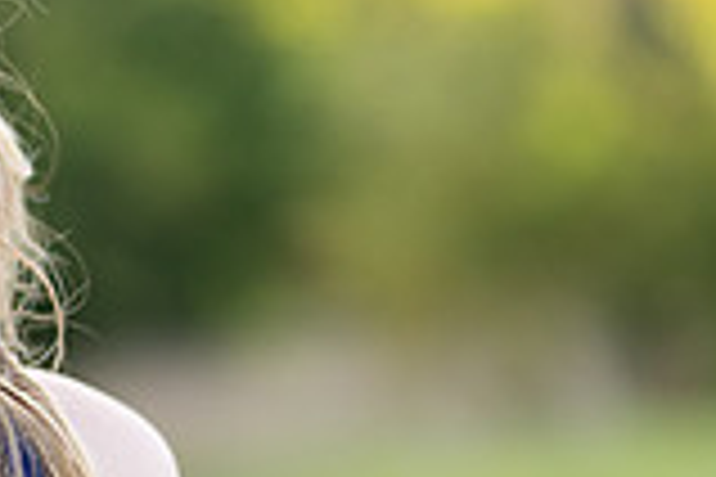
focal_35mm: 221
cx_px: -288
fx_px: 4395
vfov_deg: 6.2
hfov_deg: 9.1
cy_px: 210
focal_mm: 50
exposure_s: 1/1000
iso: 100
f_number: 1.2
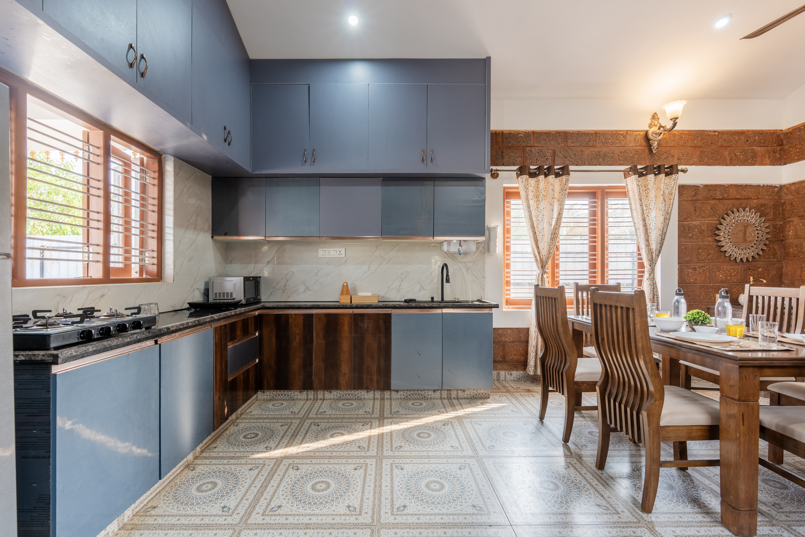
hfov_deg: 96.7
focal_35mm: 16
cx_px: 402
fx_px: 358
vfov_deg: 73.7
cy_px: 268
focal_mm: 16
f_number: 8
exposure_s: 1/60
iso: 100
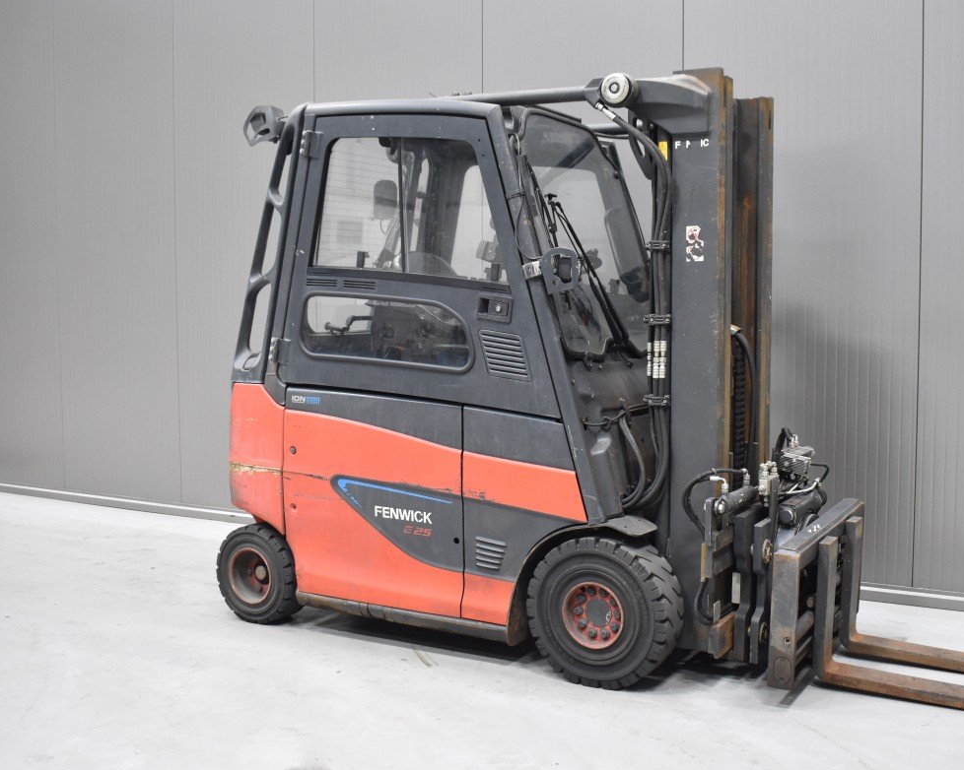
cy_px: 386
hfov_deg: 47.7
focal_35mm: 38
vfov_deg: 39.1
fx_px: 1084
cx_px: 575
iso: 1600
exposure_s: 1/40
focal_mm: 22
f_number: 4.5
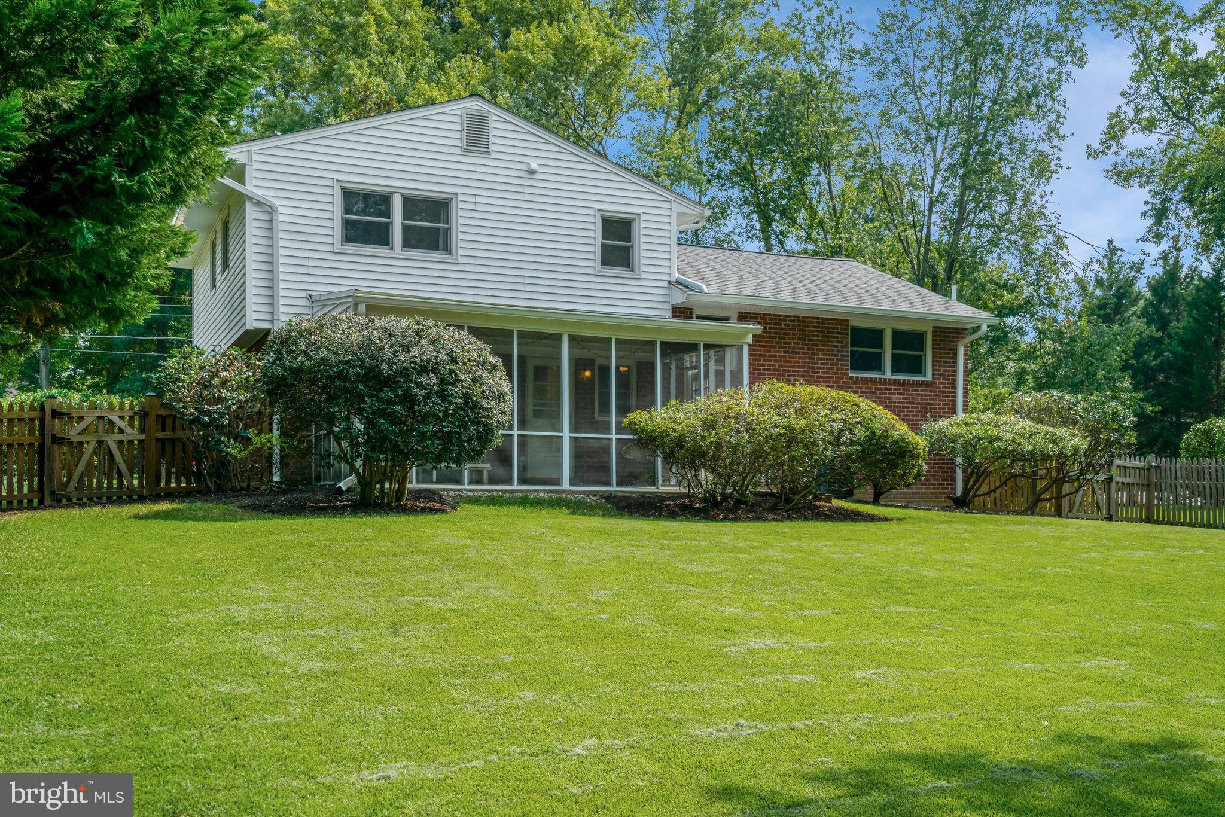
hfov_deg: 54.4
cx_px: 612
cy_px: 408
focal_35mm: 35
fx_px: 1191
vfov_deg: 37.9
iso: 1250
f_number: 8
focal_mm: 35
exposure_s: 1/1600
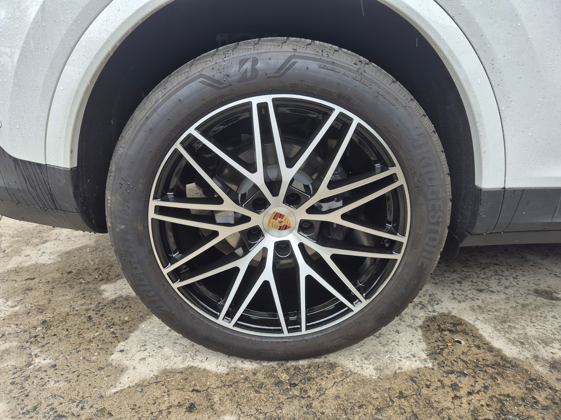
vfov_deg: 58.9
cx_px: 280
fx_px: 373
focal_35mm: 23
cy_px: 210
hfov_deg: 73.9
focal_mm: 5.4
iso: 32
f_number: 1.8
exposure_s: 1/180
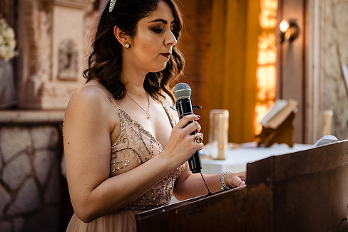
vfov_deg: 19.7
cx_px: 188
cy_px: 100
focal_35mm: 69
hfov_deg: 29.2
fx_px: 667
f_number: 2.8
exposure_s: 1/400
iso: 1000
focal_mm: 58
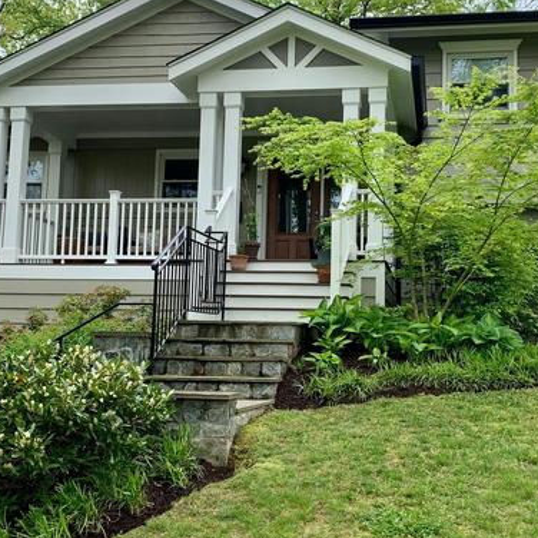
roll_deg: -2.2
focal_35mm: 47
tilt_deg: +8.3
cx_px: 303
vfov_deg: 36.1
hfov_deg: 36.0
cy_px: 270
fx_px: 826
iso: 25
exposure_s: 1/429
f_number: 1.8
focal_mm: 4.25
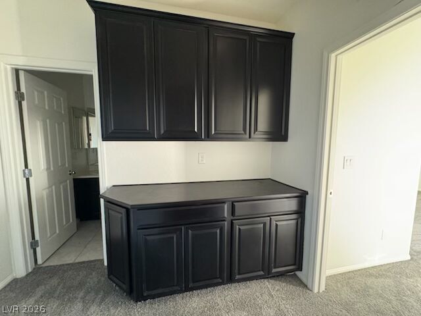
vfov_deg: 85.7
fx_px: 170
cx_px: 210
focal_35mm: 14
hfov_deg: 102.1
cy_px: 158
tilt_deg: -5.6
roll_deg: +0.1
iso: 800
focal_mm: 2.22
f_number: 2.2
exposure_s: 1/60
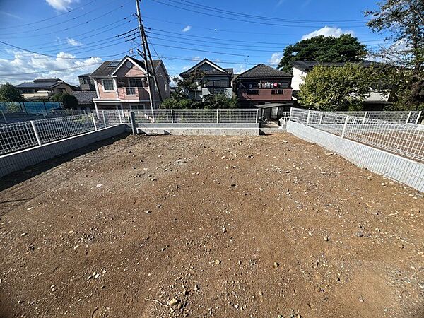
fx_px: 159
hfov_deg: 106.2
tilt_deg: -19.5
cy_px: 159
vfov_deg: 89.9
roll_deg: +0.6
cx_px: 212
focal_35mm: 13
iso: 32
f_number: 1.8
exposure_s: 1/1143
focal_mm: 1.57
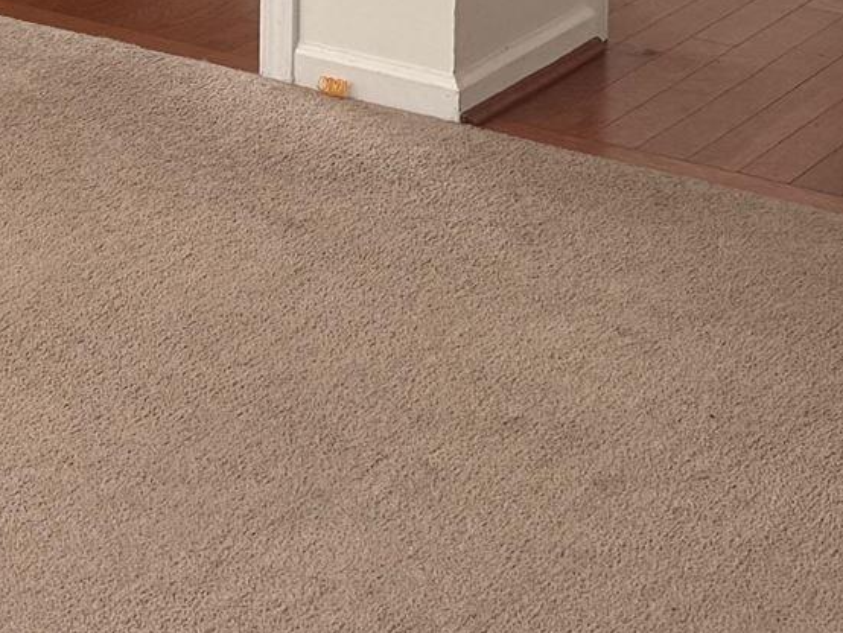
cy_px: -663
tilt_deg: -5.5
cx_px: -230
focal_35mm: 133
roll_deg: -0.6
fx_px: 3240
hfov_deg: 14.3
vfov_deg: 10.2
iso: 80
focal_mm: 6.76
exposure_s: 1/121
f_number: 1.78
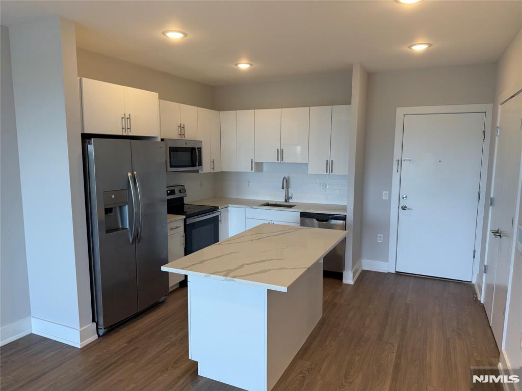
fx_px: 362
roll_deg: -0.5
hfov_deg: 71.6
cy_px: 196
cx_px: 261
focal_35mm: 24
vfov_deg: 56.8
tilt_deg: -7.0
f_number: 1.78
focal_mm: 6.76
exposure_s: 1/120
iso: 125
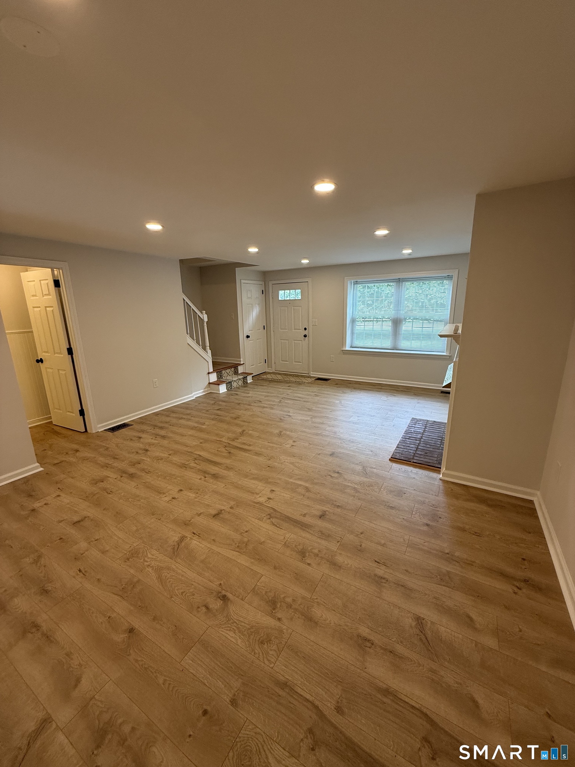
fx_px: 310
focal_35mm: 14
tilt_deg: -13.3
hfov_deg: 85.7
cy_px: 384
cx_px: 288
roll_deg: +1.3
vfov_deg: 102.1
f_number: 2.2
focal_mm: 2.22
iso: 160
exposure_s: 1/120
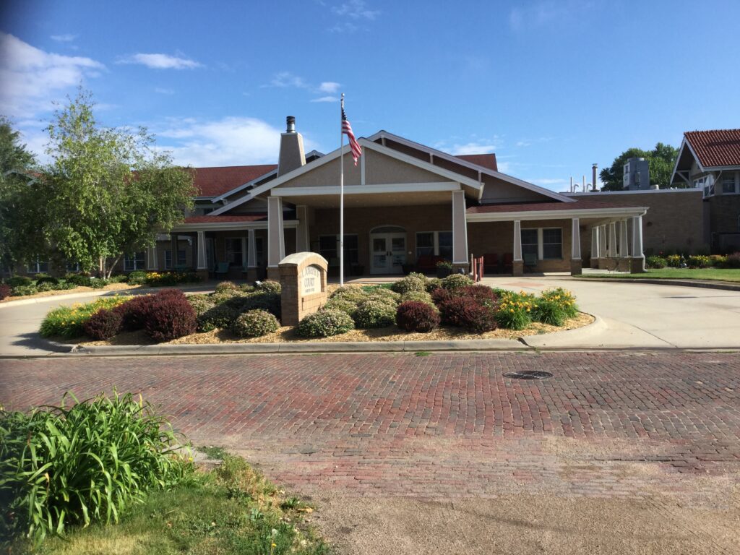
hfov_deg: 58.4
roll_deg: +0.7
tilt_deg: -2.4
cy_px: 278
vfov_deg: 45.4
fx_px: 663
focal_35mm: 31
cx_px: 370
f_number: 2.4
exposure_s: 1/959
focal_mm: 3.3
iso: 25
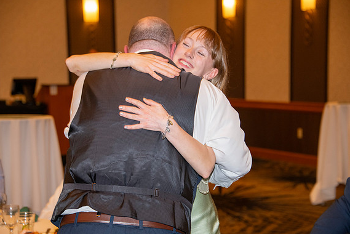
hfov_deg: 19.1
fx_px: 1041
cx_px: 172
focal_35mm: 107
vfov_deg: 12.8
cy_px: 117
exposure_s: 1/60
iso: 2000
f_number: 5.6
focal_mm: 105
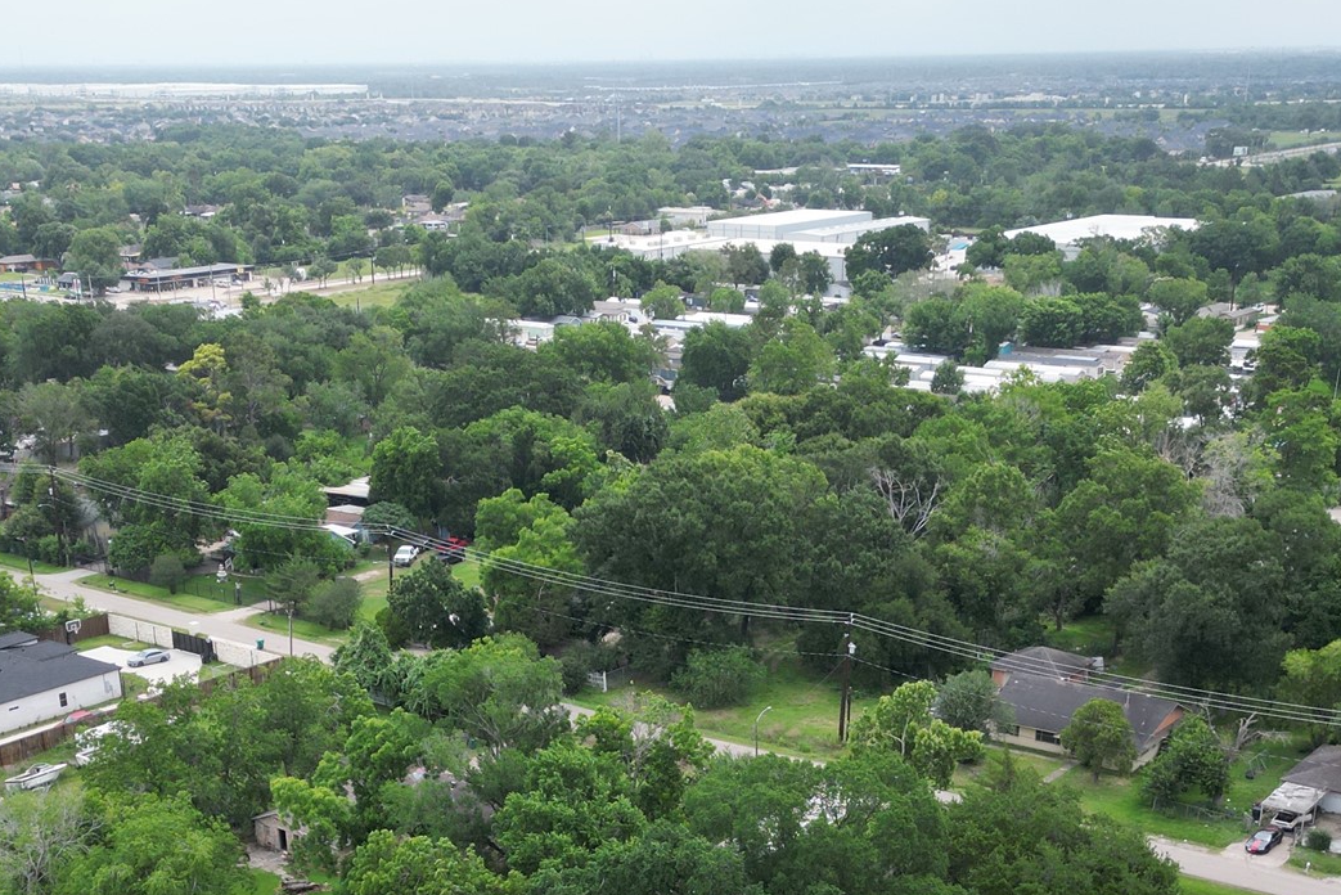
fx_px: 1826
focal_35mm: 49
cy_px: 909
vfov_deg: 26.0
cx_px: 603
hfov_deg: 40.3
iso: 150
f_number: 1.7
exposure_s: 1/1500
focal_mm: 6.72
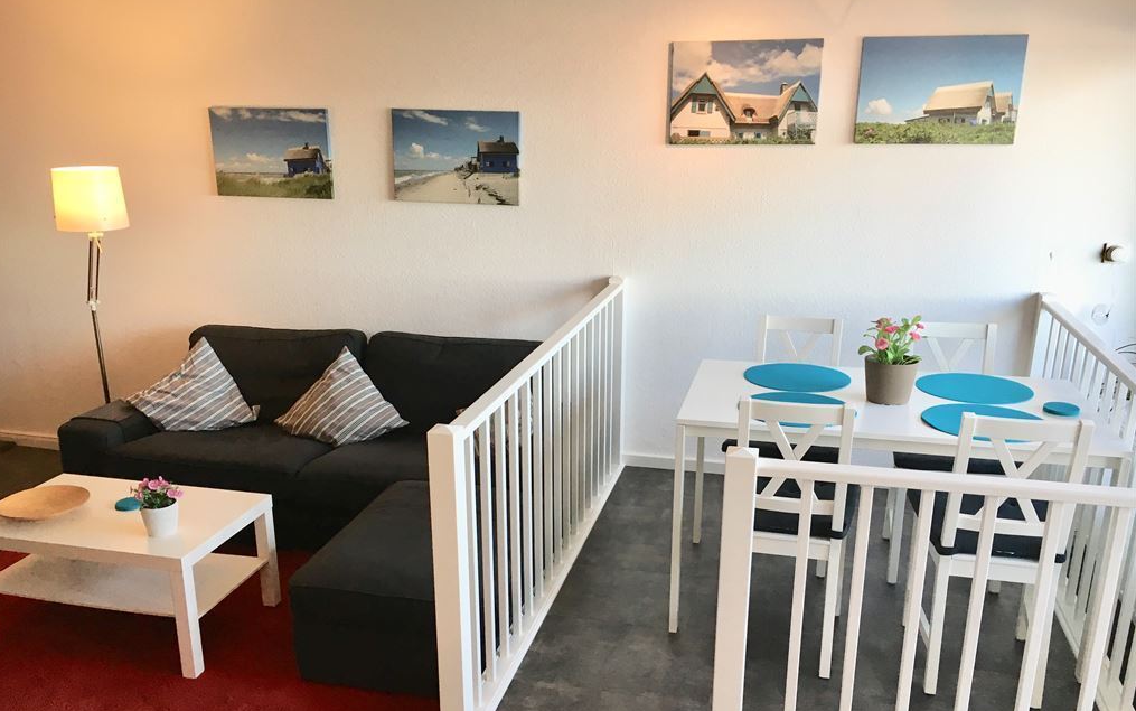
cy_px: 419
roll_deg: -0.2
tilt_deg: -17.9
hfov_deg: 61.2
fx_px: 960
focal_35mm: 31
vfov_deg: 40.5
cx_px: 564
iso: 40
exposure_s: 1/33
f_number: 2.2
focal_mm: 4.15
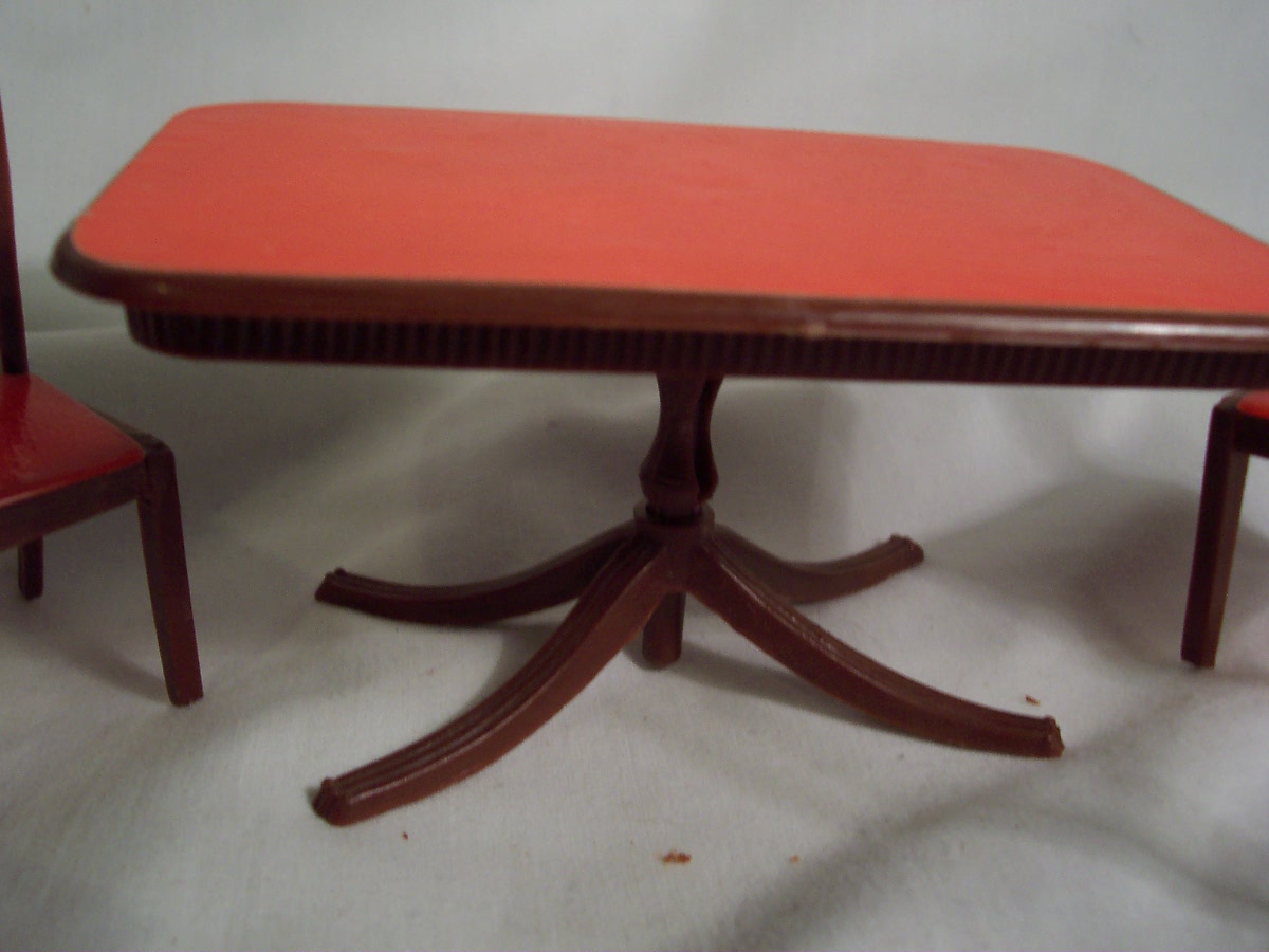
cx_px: 634
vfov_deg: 38.7
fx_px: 1356
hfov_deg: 50.1
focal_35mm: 37
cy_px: 476
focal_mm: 5.6
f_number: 2.8
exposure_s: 1/90
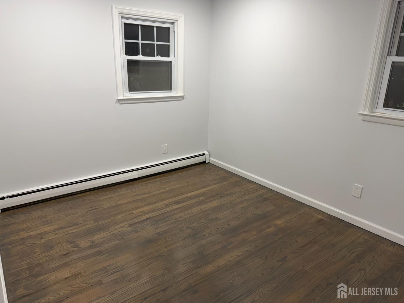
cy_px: 152
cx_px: 202
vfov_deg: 56.8
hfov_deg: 71.6
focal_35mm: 24
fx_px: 280
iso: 200
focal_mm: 6.76
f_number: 1.78
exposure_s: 1/120
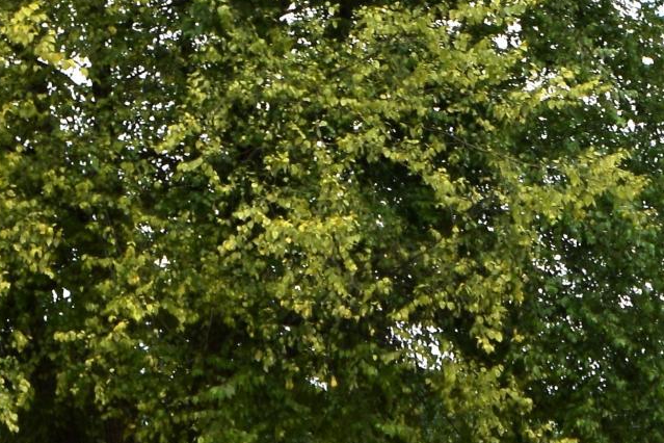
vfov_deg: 7.7
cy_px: 916
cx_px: 612
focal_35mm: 169
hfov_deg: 12.1
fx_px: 3117
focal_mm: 24
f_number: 10
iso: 400
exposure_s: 1/250
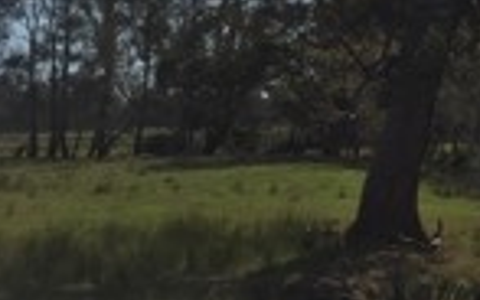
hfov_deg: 16.5
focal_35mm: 109
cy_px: 7
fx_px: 1426
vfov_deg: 11.9
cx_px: 823
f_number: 2.2
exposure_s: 1/4950
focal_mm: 4.15
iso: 32
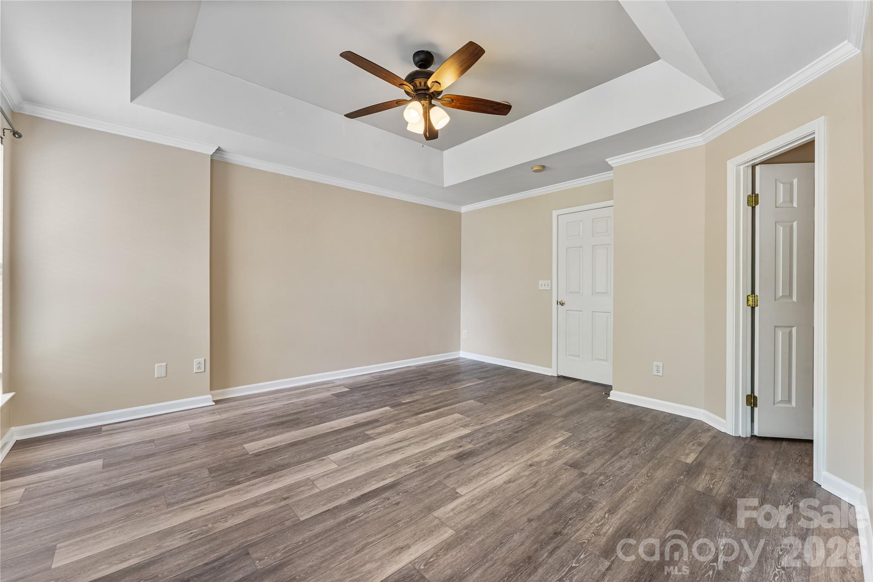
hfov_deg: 104.3
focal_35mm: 14
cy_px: 291
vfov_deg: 81.2
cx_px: 436
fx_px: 339
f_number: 9
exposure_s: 1.6
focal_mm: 14
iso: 160
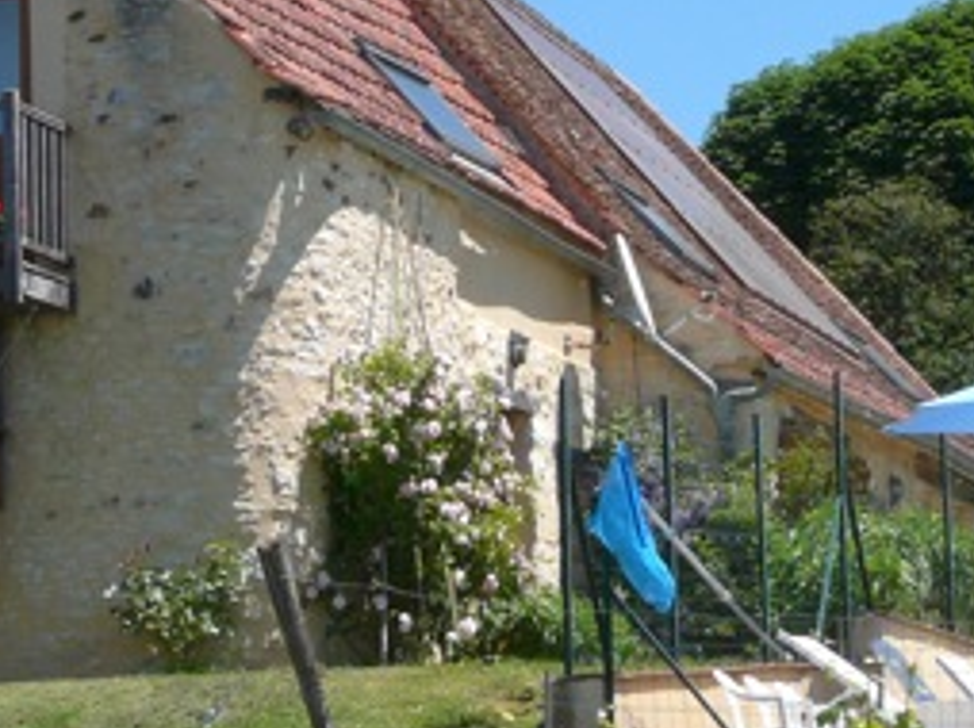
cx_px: 633
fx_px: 4694
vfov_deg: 8.9
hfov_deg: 11.8
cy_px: 119
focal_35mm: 167
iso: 100
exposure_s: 1/640
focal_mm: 8.8
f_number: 4
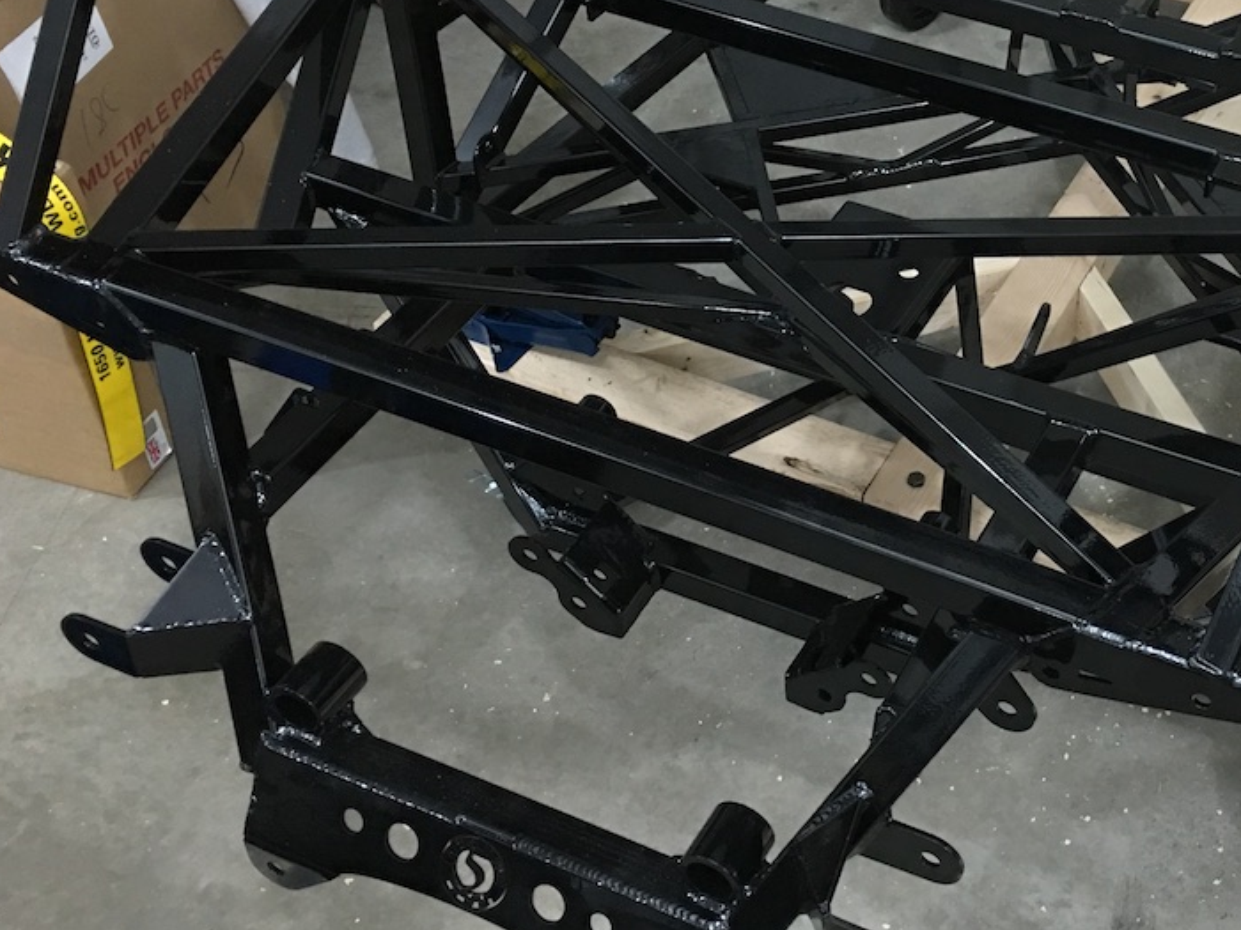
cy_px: 214
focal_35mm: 53
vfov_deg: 27.1
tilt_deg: -38.3
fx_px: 1900
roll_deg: -3.6
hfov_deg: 34.6
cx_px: 1057
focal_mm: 4.15
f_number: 2.2
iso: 80
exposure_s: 1/15
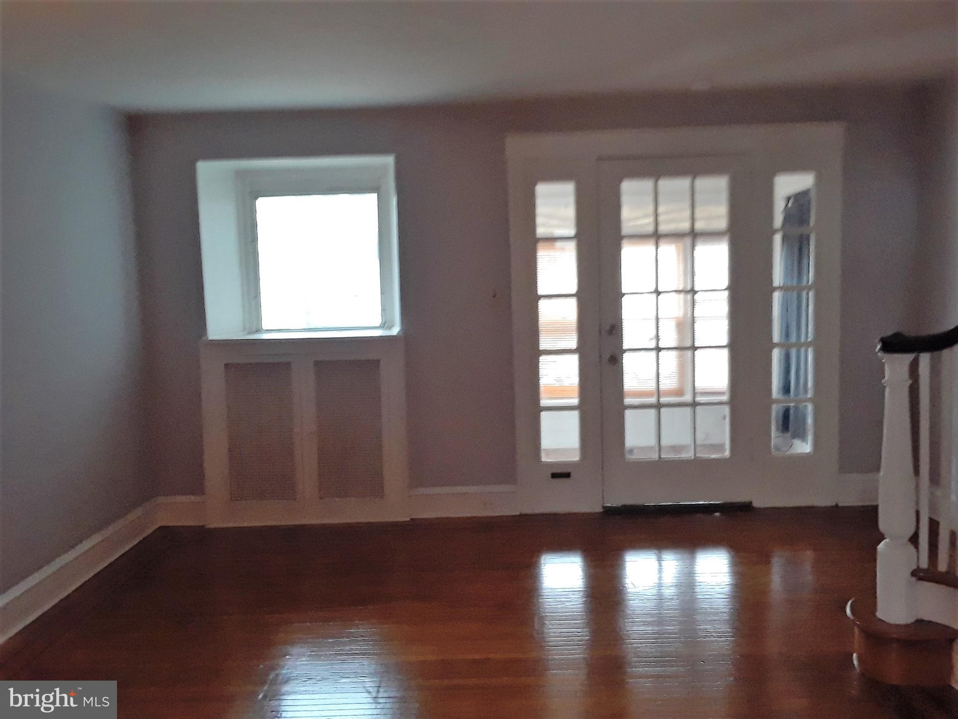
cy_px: 360
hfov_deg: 60.0
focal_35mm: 30
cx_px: 479
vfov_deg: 46.8
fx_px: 830
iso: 160
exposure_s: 1/33
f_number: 1.9
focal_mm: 2.47
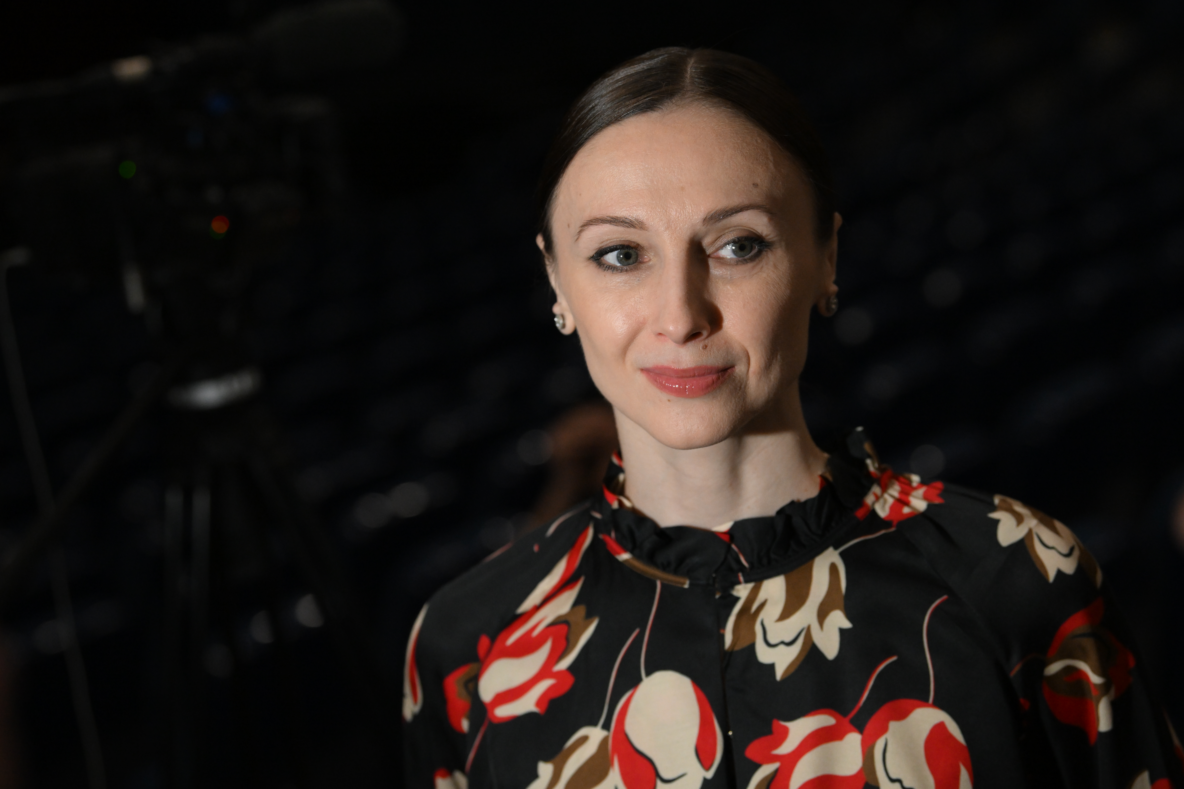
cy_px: 394
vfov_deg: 15.9
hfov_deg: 23.6
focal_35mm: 86
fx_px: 2828
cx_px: 592
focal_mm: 86
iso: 3200
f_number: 4
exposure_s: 1/320
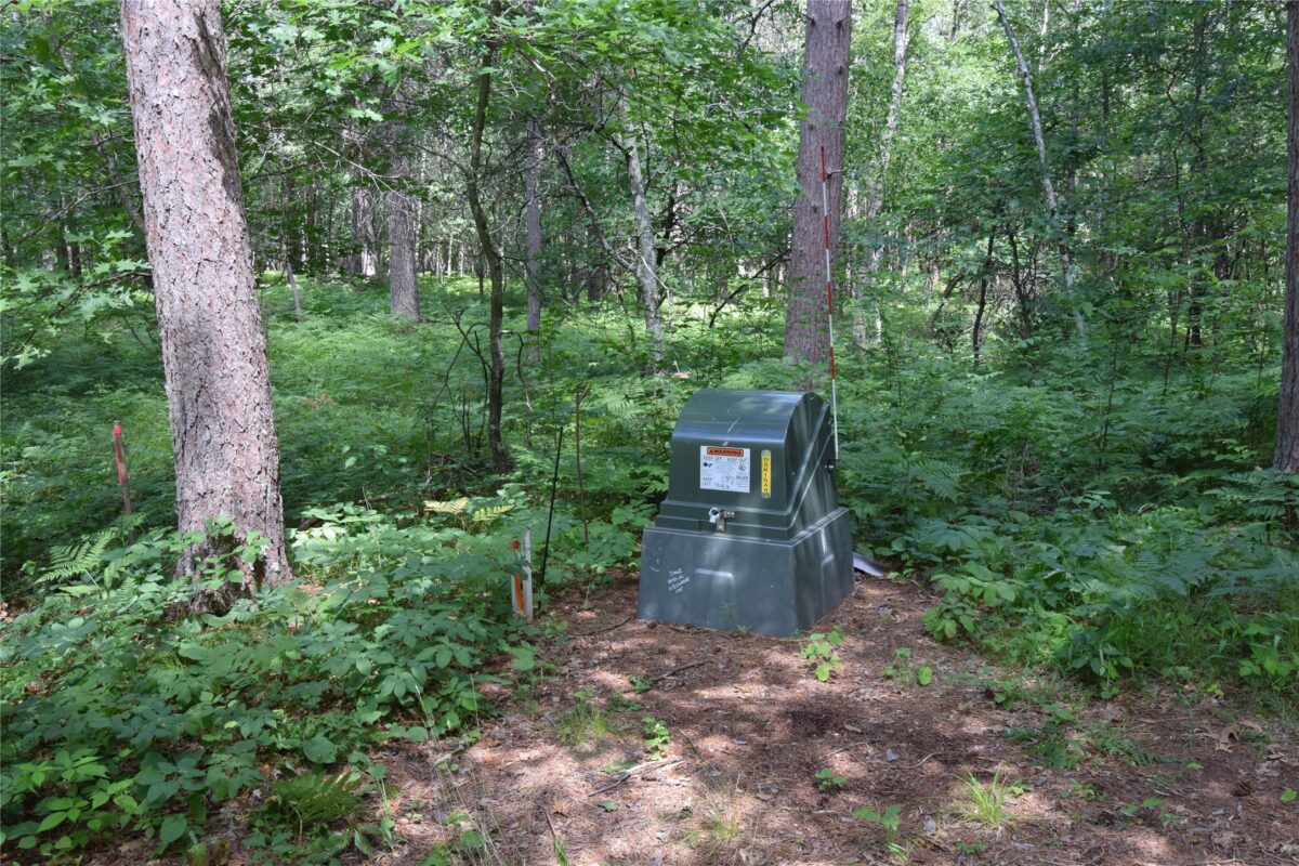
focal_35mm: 30
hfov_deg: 61.9
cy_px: 433
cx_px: 650
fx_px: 1082
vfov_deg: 43.6
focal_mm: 20
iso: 320
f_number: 10
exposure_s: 1/80
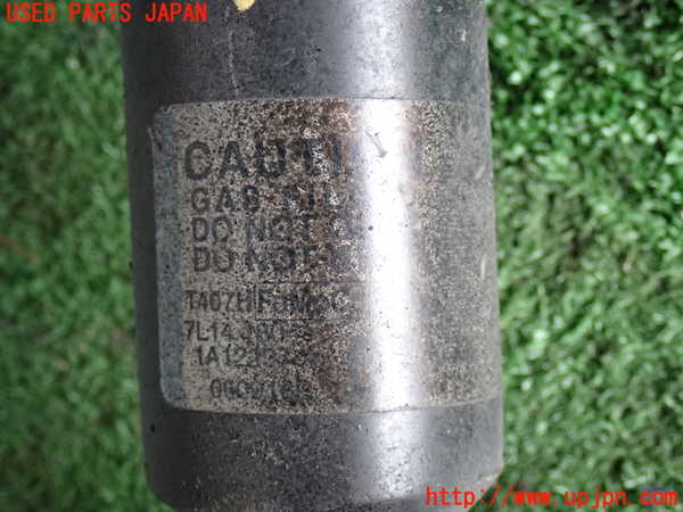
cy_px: 256
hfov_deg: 29.0
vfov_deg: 21.9
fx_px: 1322
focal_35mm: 67
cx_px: 342
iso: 500
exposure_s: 1/60
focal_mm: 11.88
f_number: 3.8
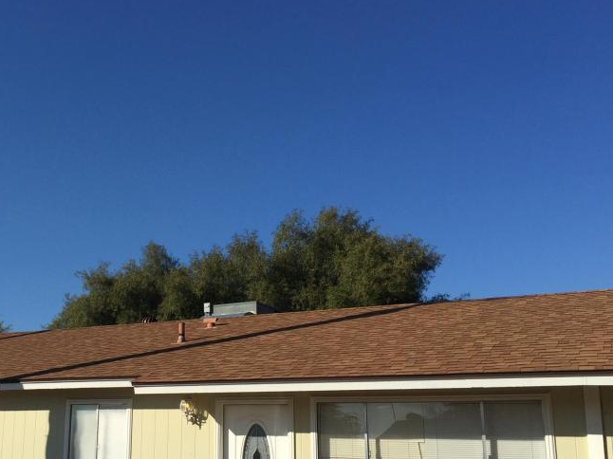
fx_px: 814
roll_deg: -2.1
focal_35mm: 46
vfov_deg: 31.4
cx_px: 132
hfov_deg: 39.8
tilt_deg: +12.6
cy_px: 268
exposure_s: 1/3597
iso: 32
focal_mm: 4.15
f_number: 2.2
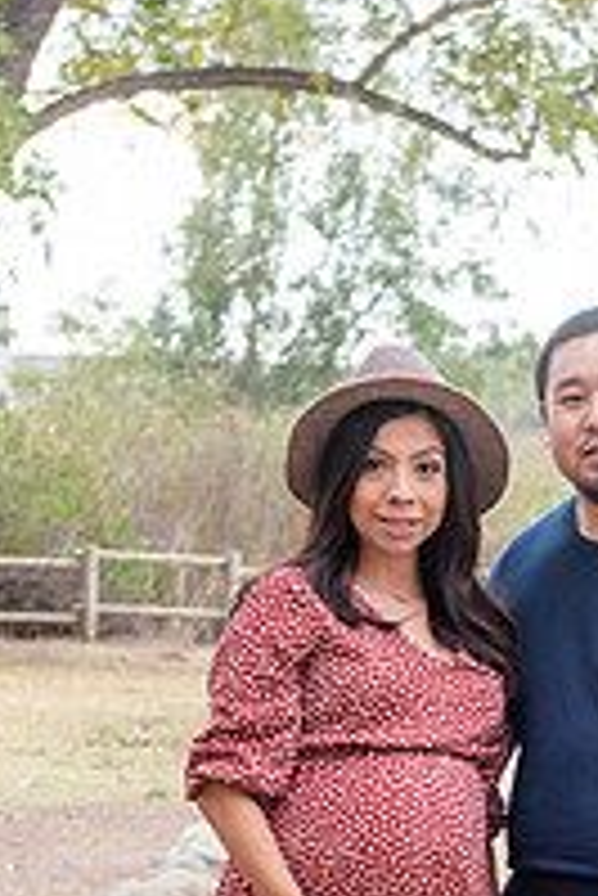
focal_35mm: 189
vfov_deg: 10.8
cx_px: 566
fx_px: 4701
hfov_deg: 7.3
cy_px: 873
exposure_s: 1/125
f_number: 5
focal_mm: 52
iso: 500
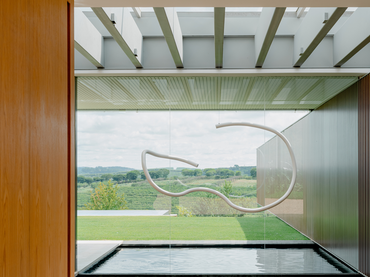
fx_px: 641
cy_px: 174
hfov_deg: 32.1
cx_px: 215
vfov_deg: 24.3
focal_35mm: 60
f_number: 9
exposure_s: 1/80
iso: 200
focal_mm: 56.6
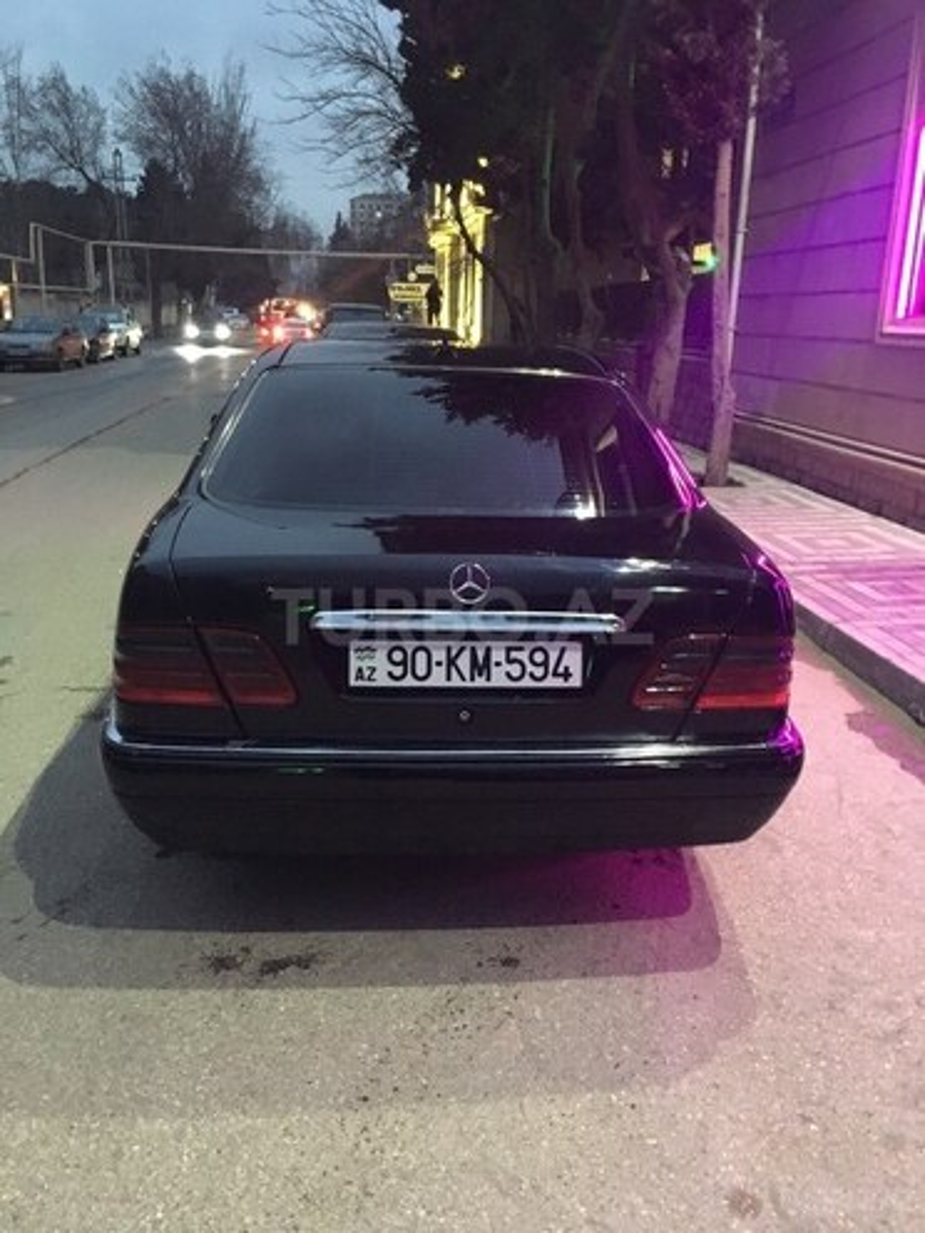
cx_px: 462
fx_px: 1033
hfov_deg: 48.2
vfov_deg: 61.7
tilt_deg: -14.5
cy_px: 616
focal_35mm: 29
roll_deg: -0.8
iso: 500
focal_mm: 4.15
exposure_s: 1/17
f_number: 2.2
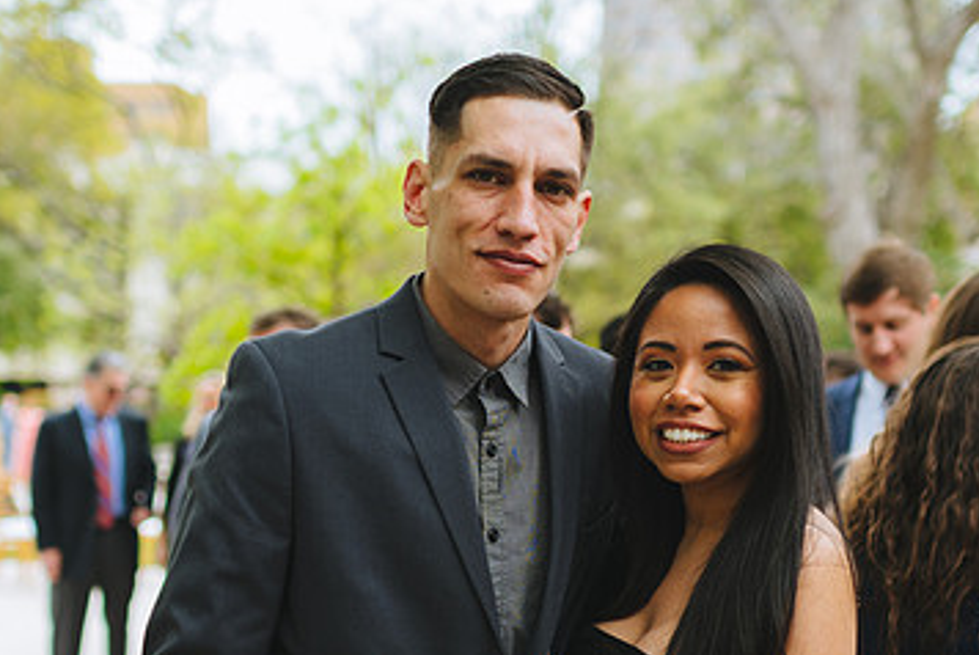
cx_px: 509
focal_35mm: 57
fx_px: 1551
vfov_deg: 23.5
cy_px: 502
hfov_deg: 35.0
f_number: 2
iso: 80
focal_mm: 35
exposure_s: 1/500
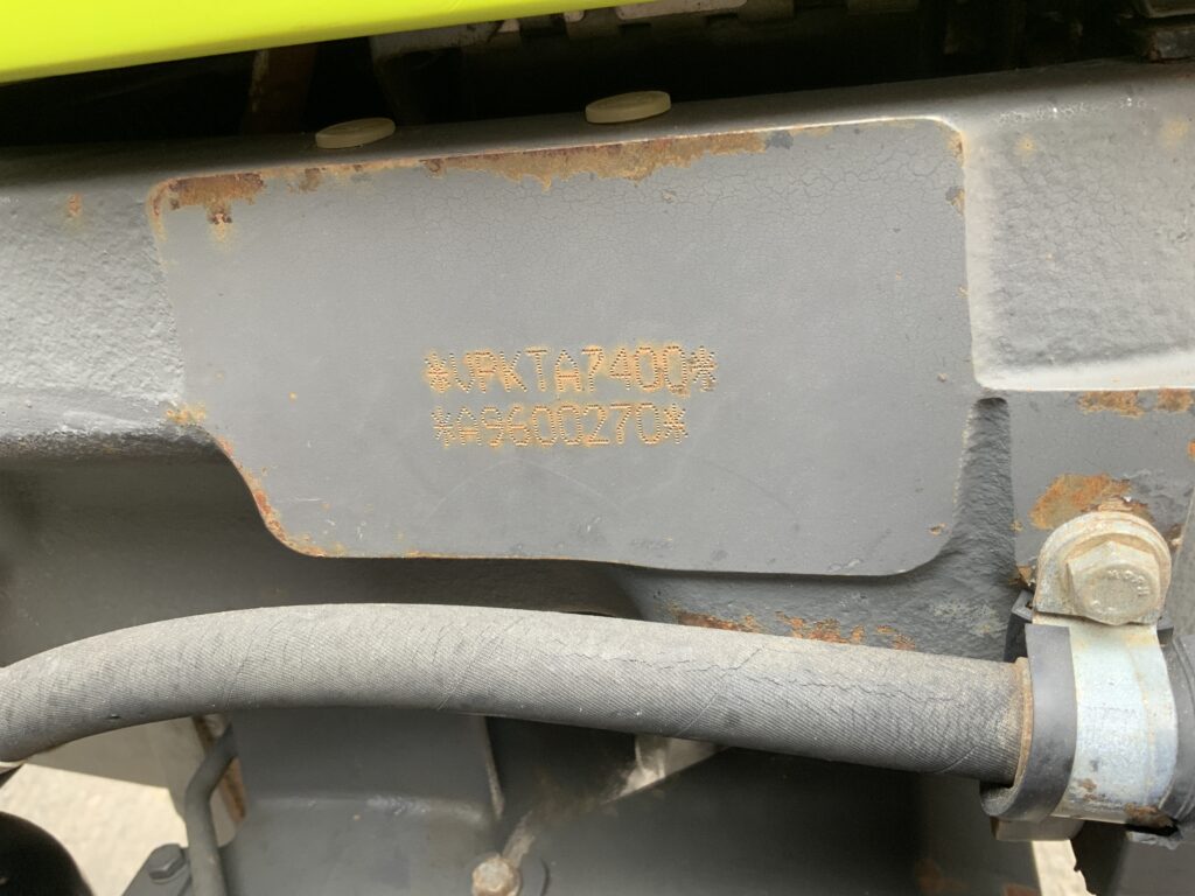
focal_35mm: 29
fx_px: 1001
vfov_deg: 48.2
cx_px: 598
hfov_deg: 61.7
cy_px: 448
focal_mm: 3
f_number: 1.8
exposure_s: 1/80
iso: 64
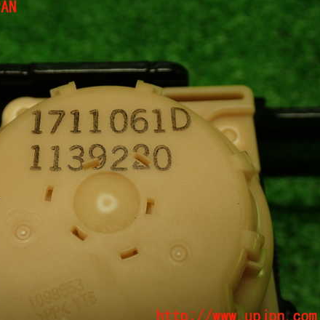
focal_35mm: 53
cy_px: 162
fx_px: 554
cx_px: 103
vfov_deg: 32.2
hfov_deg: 31.9
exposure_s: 1/60
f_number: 2.9
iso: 200
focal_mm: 7.84
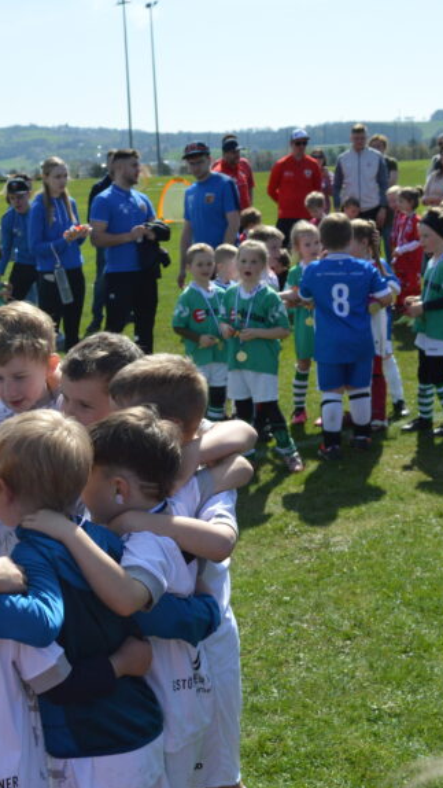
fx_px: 1169
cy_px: 422
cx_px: -89
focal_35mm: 56
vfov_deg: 37.2
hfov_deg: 20.1
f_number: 6.3
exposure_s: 1/1600
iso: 400
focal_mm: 20
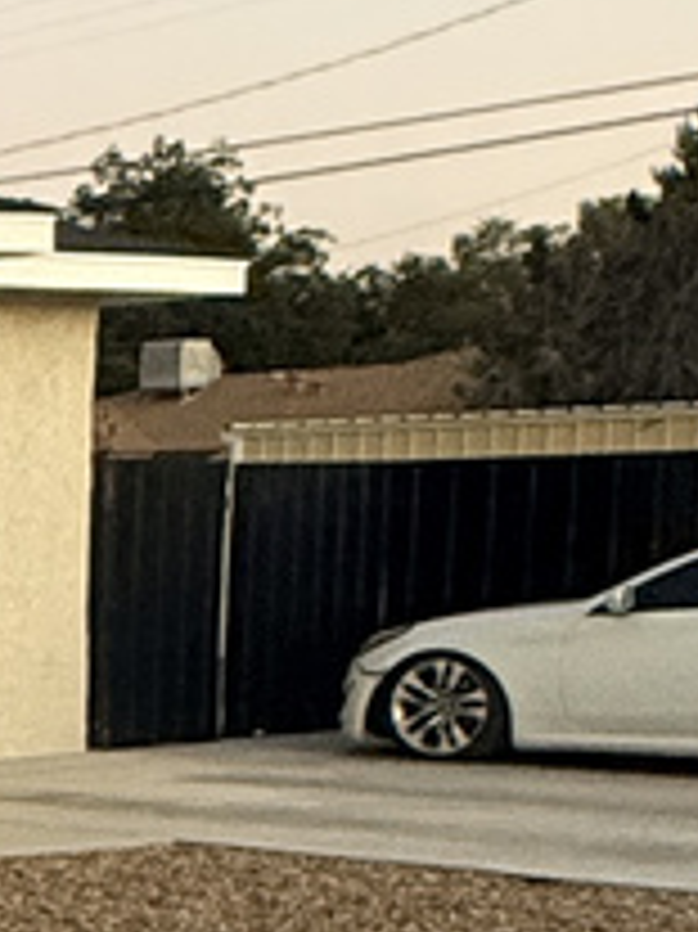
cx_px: -1328
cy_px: 864
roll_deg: +1.1
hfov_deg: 10.5
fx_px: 2799
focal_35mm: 104
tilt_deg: -6.2
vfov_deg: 18.5
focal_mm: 2.22
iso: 320
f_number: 2.2
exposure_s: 1/79
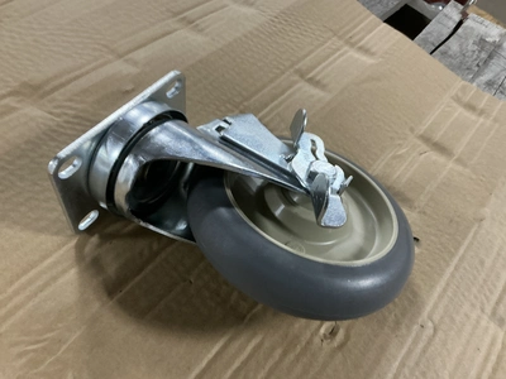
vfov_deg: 49.7
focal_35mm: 28
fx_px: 409
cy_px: 190
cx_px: 253
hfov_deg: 63.4
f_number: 1.8
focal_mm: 3
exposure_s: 1/60
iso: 250
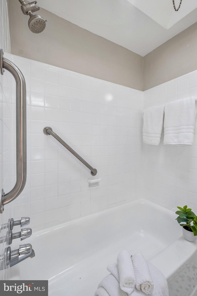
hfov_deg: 77.3
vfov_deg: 100.4
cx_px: 98
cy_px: 148
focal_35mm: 15
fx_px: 123
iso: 250
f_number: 8
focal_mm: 10
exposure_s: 1/25
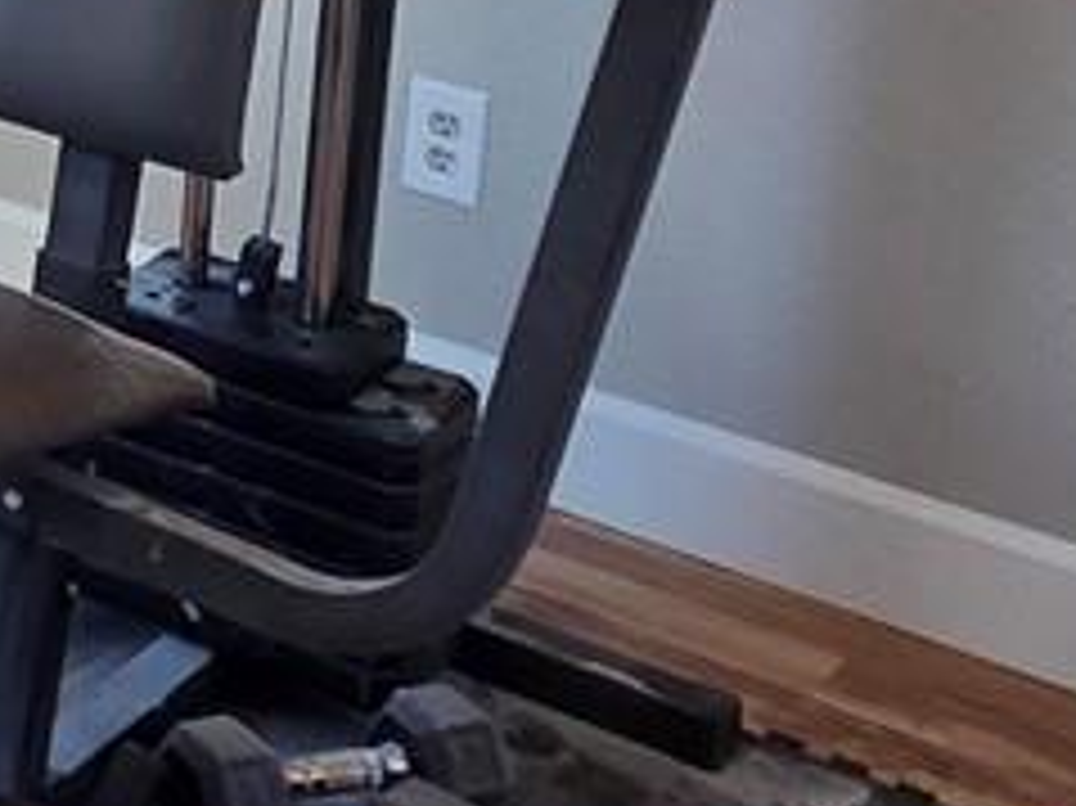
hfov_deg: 17.9
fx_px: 2703
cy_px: -387
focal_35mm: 87
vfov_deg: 15.7
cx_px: -878
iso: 125
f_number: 2.2
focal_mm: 2.2
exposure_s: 1/120
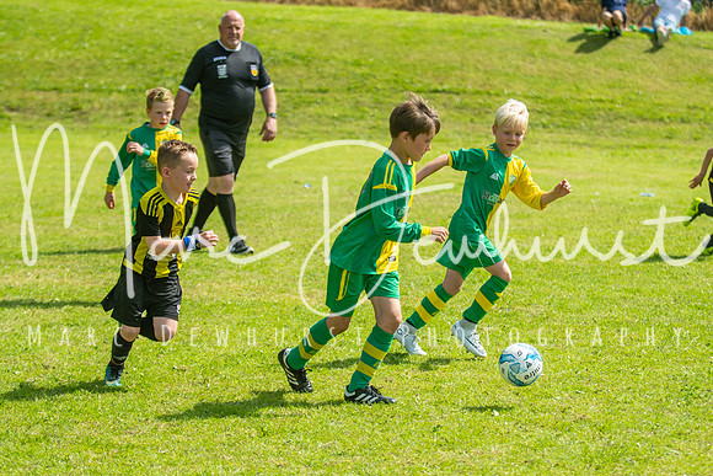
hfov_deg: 16.6
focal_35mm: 123
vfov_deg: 11.2
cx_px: 356
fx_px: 2437
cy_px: 238
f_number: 3.2
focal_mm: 82
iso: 250
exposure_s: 1/2500
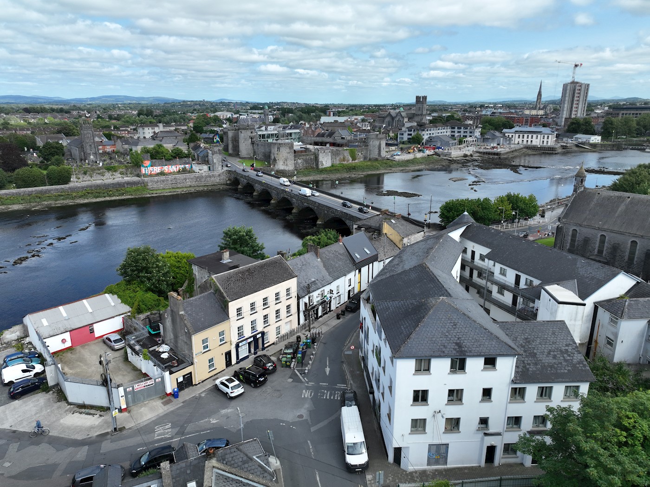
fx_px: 451
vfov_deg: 56.8
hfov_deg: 71.6
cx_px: 325
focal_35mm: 24
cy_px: 244
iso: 200
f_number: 2.8
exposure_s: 1/2500
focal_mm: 12.29
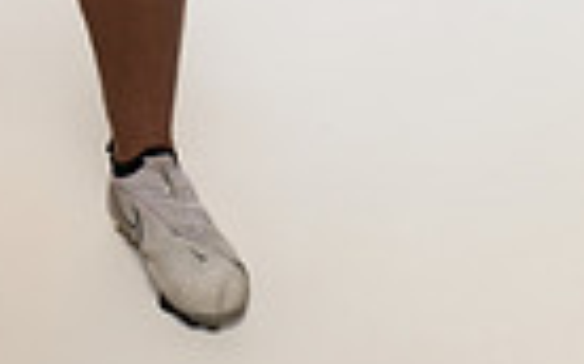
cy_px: -516
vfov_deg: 7.4
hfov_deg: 12.5
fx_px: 2640
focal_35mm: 166
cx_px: 30
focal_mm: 50
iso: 500
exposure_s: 1/200
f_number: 6.3
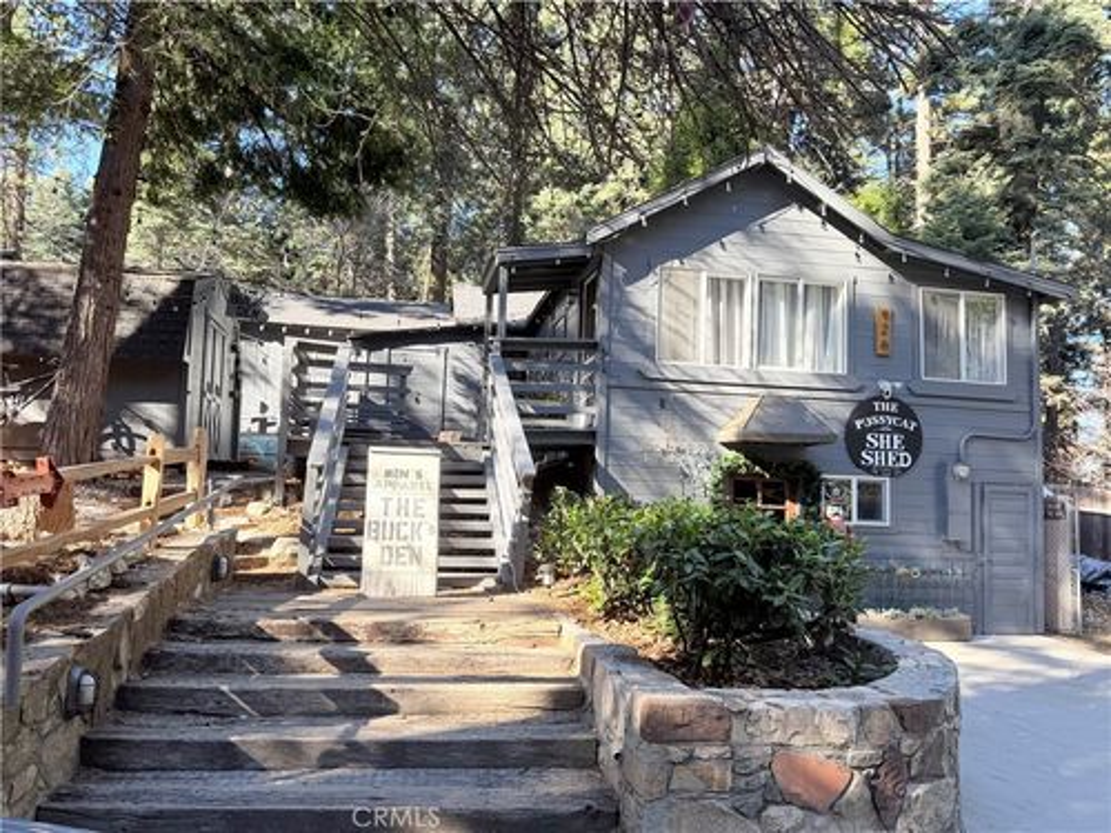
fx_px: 770
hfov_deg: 71.6
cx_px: 556
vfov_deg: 56.8
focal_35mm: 24
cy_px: 416
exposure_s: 1/660
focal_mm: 6.76
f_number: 1.78
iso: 100
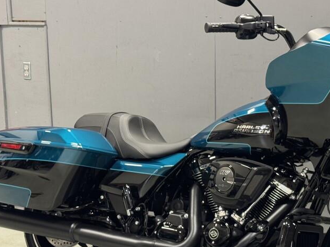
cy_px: 176
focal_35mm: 82
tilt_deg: -11.6
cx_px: 220
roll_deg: +0.0
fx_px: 781
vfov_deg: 17.9
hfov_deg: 23.7
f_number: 1.78
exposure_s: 1/40
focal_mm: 6.76
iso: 250
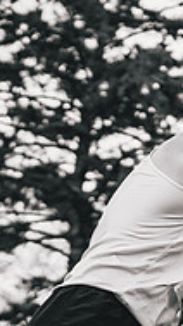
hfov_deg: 11.2
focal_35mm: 106
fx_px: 916
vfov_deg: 20.2
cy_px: 172
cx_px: 221
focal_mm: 33
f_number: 2
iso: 200
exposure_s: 1/3200
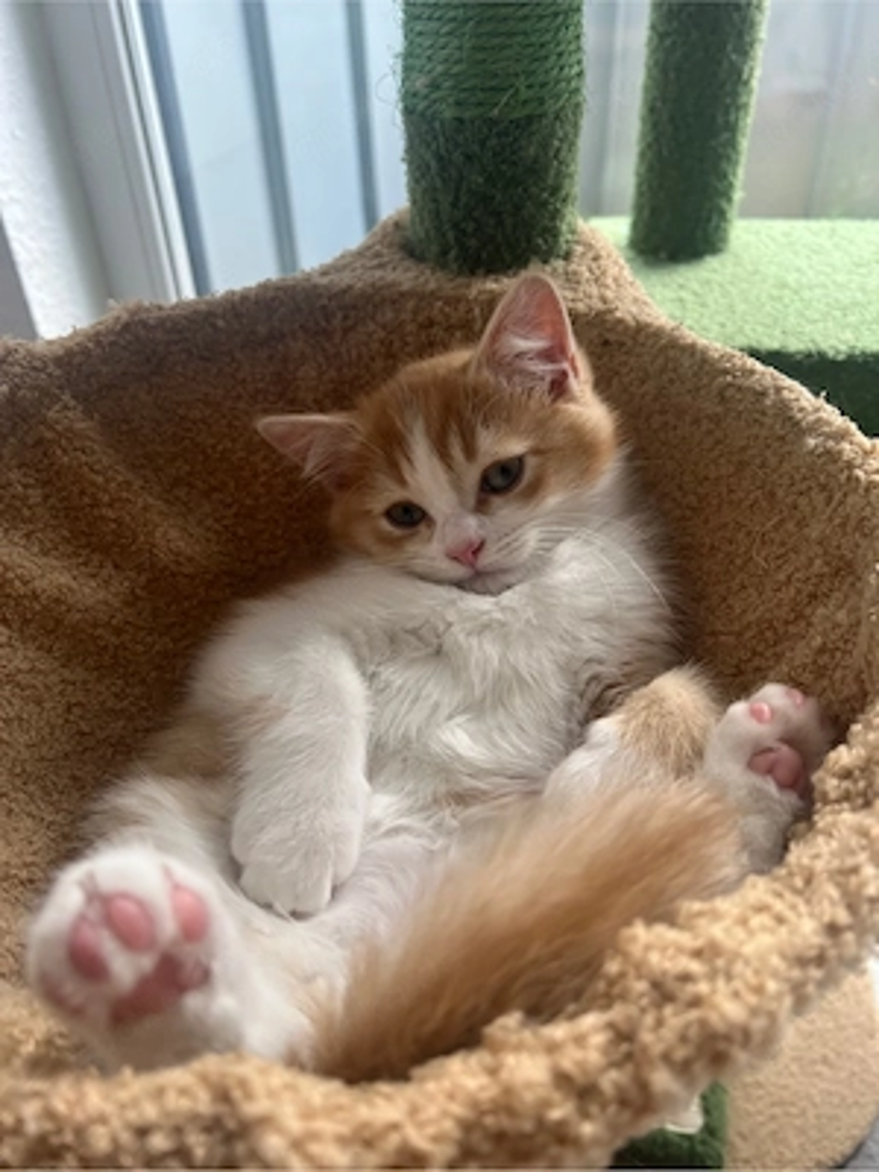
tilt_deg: -37.5
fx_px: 880
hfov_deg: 53.1
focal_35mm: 26
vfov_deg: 67.3
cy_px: 586
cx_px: 440
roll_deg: +1.9
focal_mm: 5.7
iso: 50
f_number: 1.5
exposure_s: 1/121
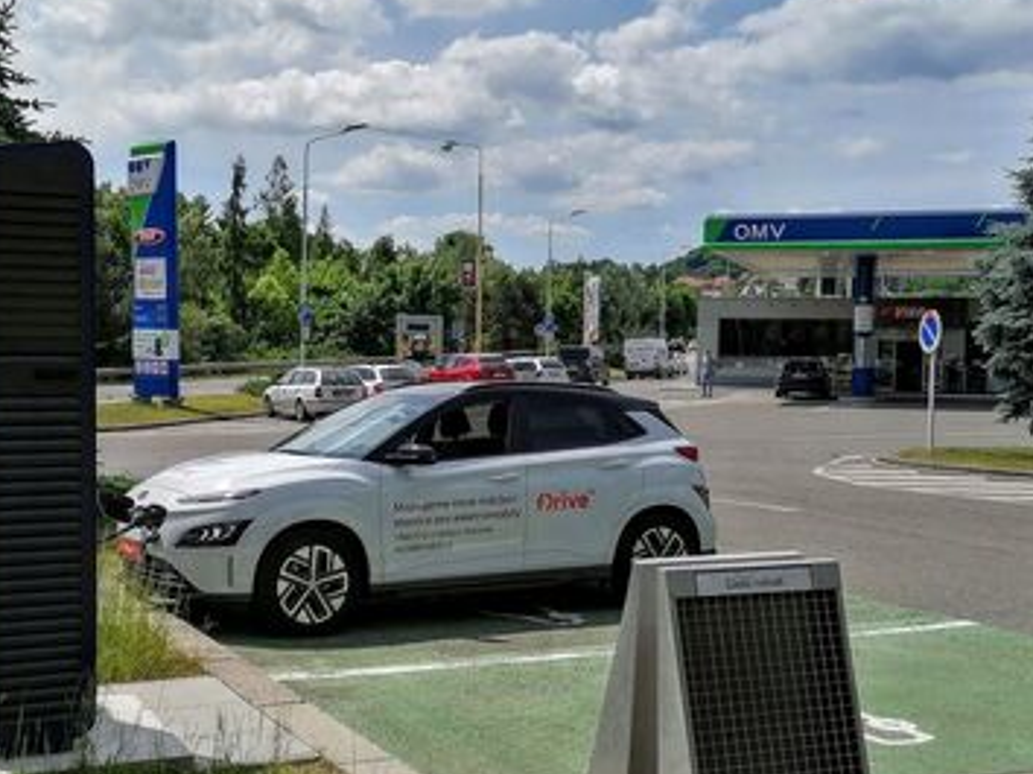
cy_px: 432
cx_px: 397
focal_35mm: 50
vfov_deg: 29.1
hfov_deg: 38.0
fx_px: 1491
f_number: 1.8
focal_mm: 5.3
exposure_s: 1/2242
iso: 50
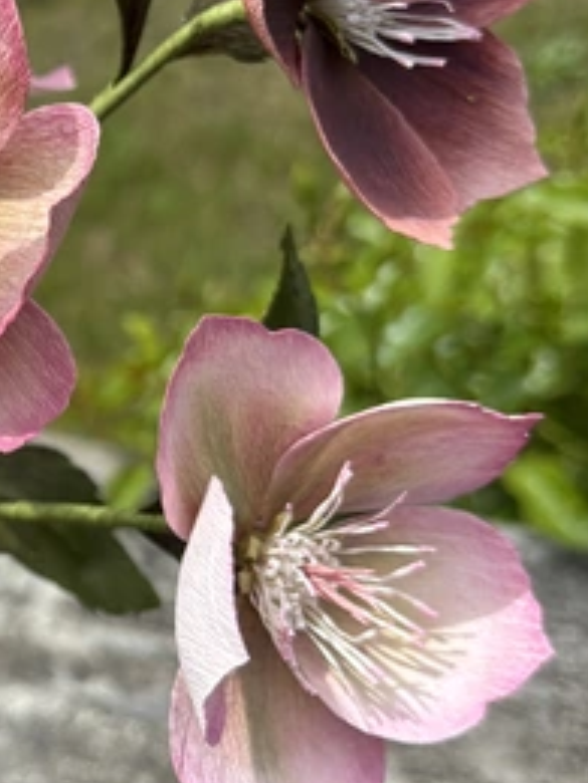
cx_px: -250
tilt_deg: -36.3
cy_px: 370
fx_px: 1993
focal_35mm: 88
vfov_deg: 22.3
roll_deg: +1.4
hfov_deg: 15.7
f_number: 1.6
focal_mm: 5.96
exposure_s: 1/3413
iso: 50
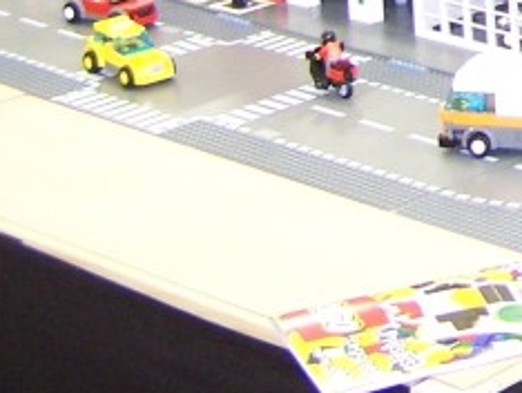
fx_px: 2506
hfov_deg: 11.0
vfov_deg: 8.5
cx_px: 968
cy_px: -360
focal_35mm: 166
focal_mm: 6.3
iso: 140
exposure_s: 1/4
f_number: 2.8
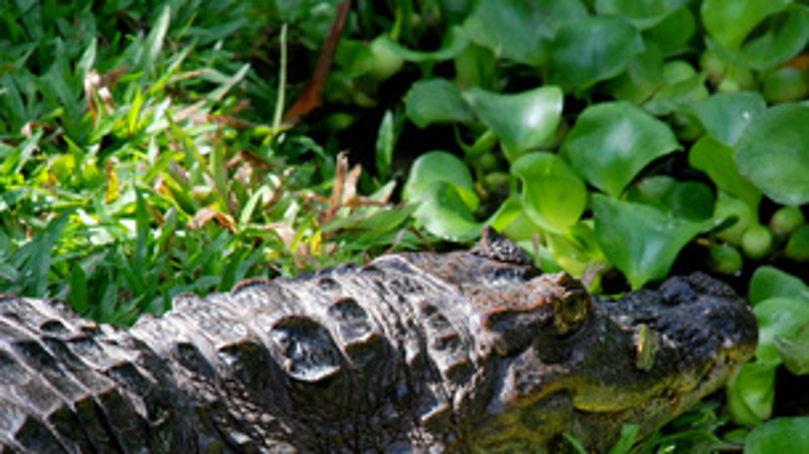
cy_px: 370
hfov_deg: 6.9
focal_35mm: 314
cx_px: 472
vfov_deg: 3.9
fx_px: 6726
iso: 800
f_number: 10
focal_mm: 135
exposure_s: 1/400
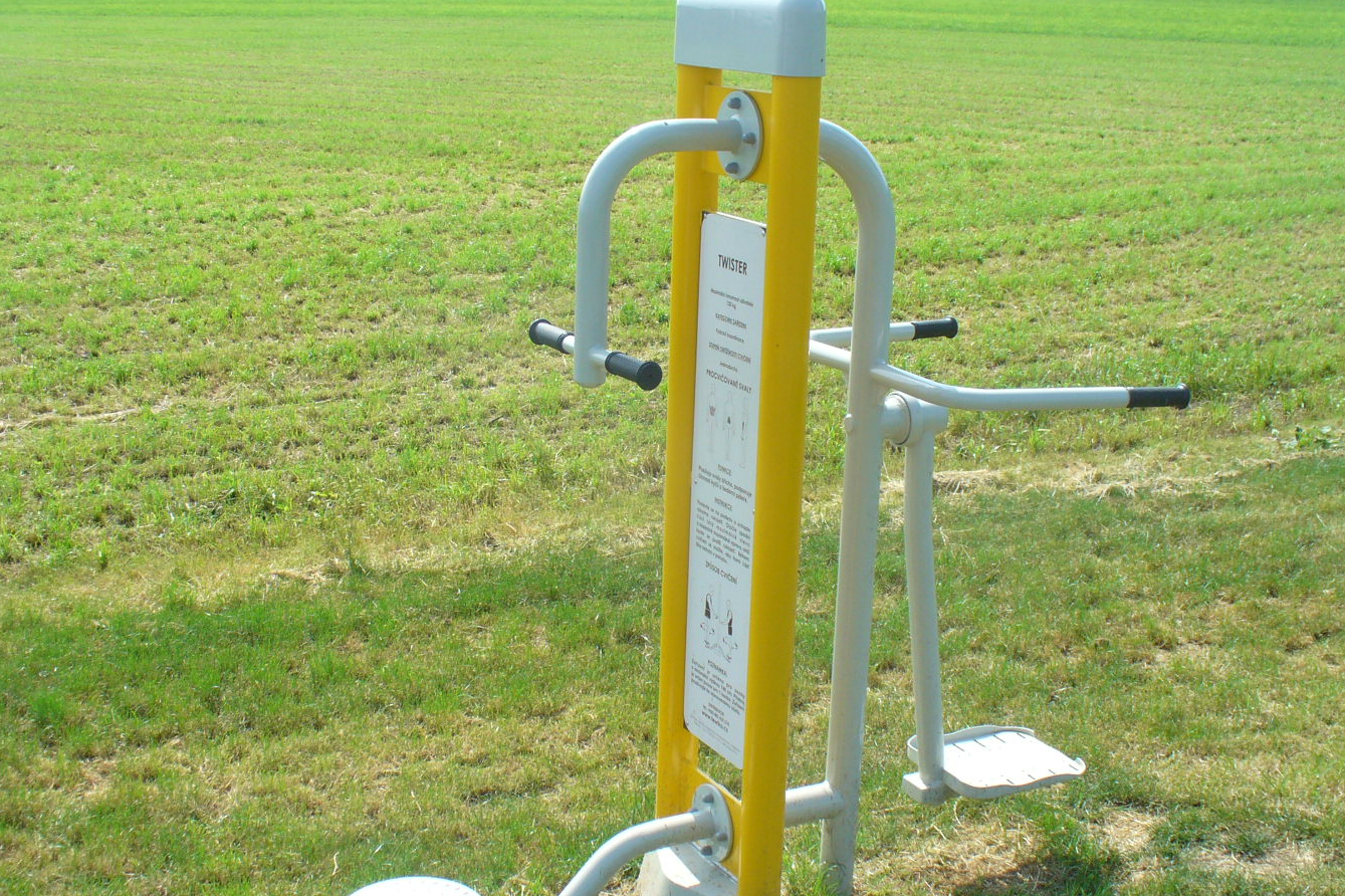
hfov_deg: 42.7
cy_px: 559
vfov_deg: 29.1
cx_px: 700
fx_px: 1718
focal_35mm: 46
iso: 80
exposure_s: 1/200
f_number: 5.6
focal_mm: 6.1
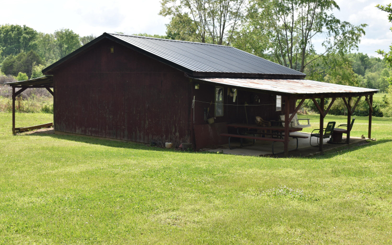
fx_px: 459
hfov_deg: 46.2
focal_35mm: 43
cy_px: 120
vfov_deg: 29.9
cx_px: 196
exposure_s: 1/250
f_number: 8
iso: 125
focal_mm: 28
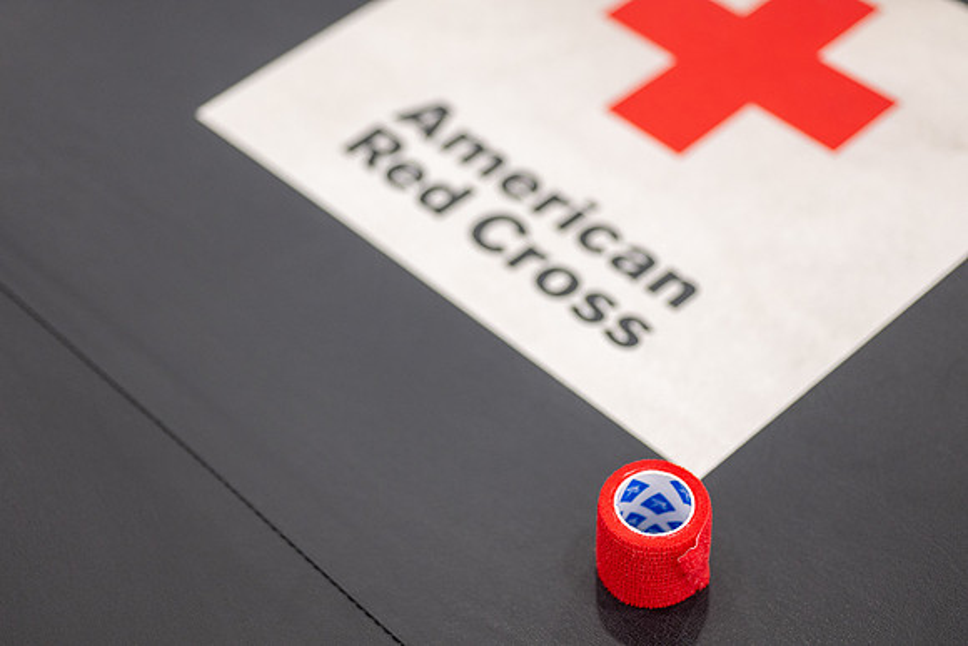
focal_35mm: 60
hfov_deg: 33.4
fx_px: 1614
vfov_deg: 22.6
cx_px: 484
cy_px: 323
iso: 1000
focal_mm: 60
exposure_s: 1/200
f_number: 3.2
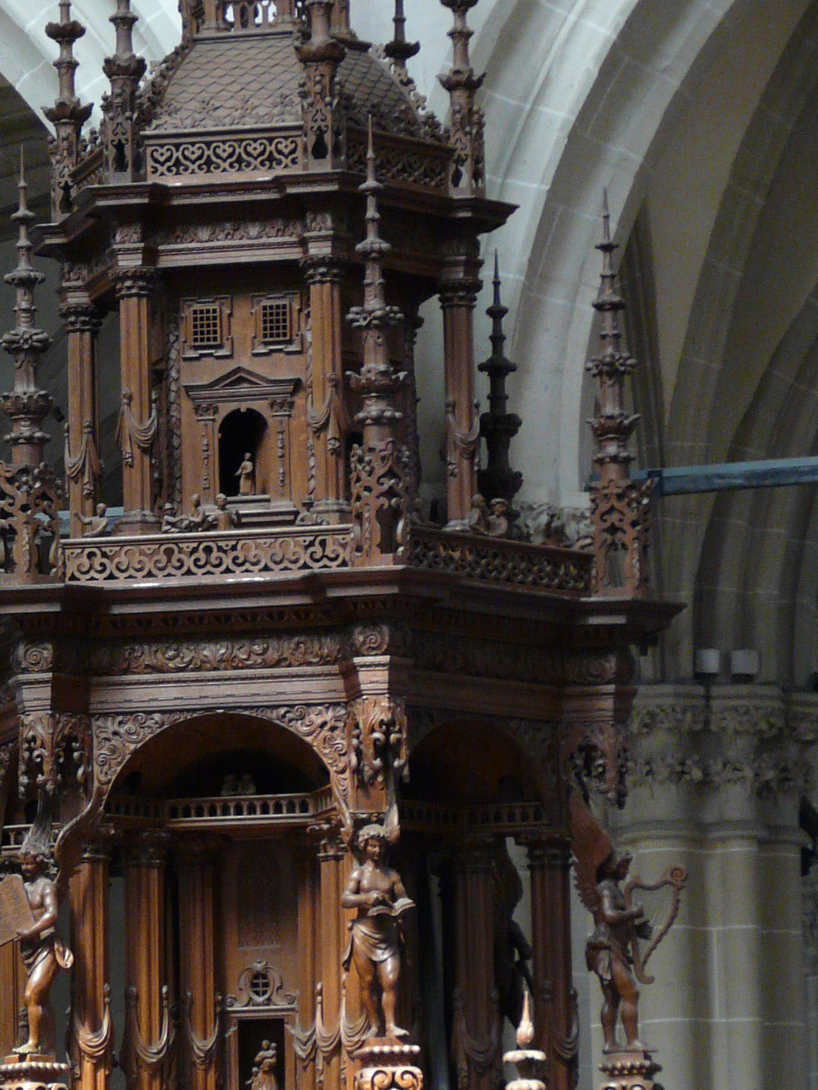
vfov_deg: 9.3
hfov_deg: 7.0
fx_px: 6680
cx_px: 283
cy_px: 663
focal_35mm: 212
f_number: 3.6
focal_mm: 16.2
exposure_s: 1/30
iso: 200
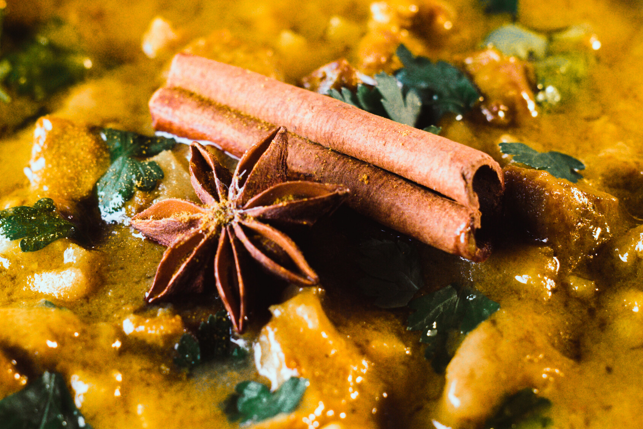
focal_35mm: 177
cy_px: 183
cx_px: 274
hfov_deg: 11.6
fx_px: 3161
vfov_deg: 7.8
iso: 640
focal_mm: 50
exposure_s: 1/200
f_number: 3.5
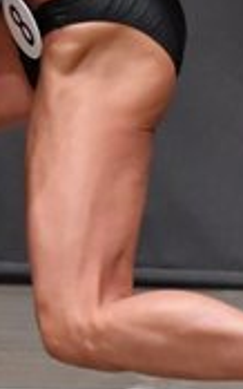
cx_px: 68
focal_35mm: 1226
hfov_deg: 1.1
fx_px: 12969
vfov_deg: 1.7
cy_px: -18
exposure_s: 1/400
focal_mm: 180
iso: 6400
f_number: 5.6
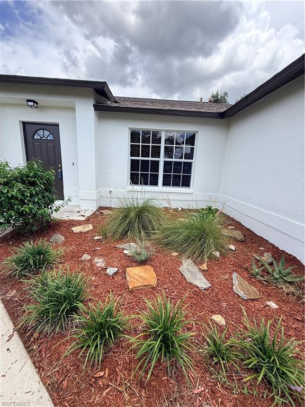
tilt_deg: -12.8
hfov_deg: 85.7
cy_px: 204
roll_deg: -3.7
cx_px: 152
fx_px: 164
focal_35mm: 14
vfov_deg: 102.1
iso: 50
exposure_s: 1/888
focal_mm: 2.22
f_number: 2.2
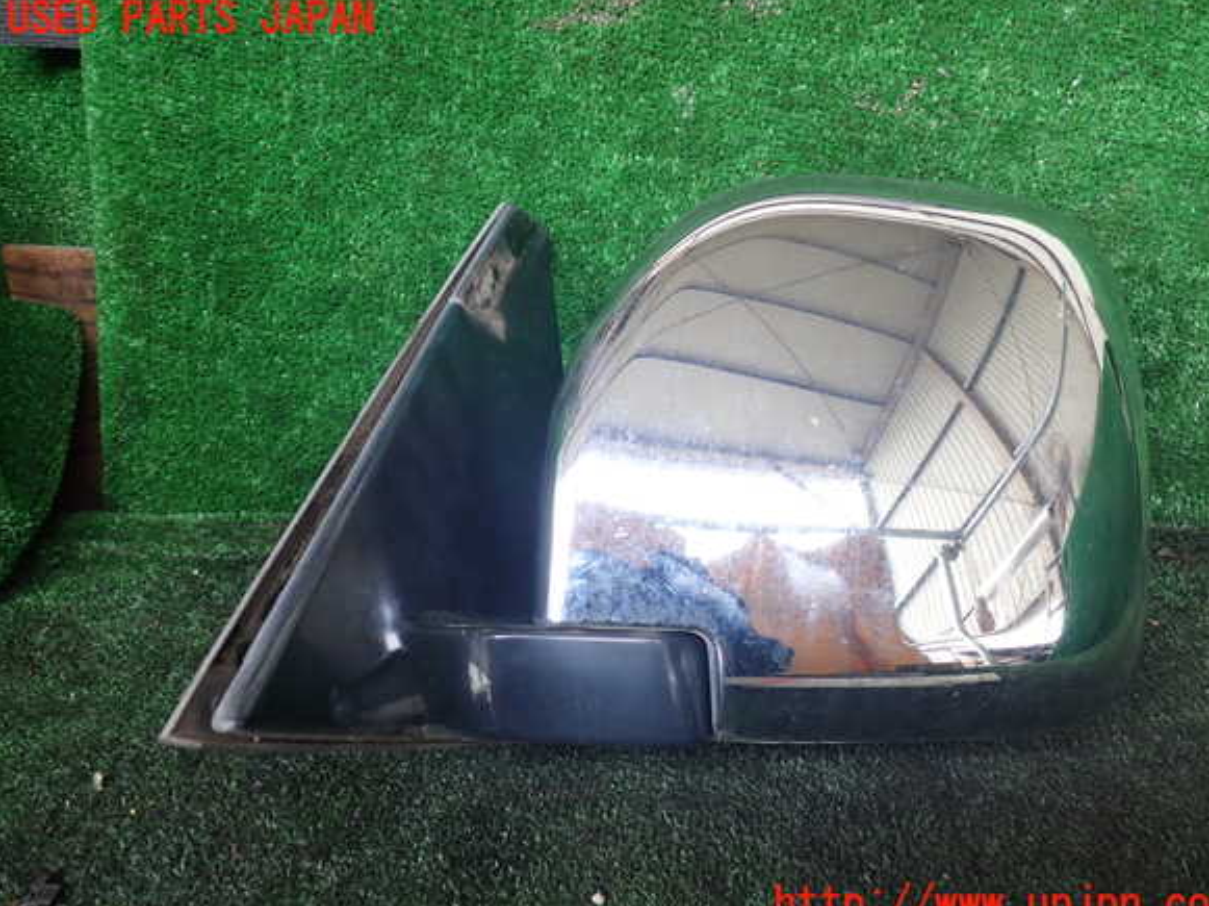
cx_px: 620
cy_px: 462
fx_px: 1082
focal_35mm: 31
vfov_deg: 45.4
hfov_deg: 58.4
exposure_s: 1/60
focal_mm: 5.4
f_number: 2.3
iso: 160
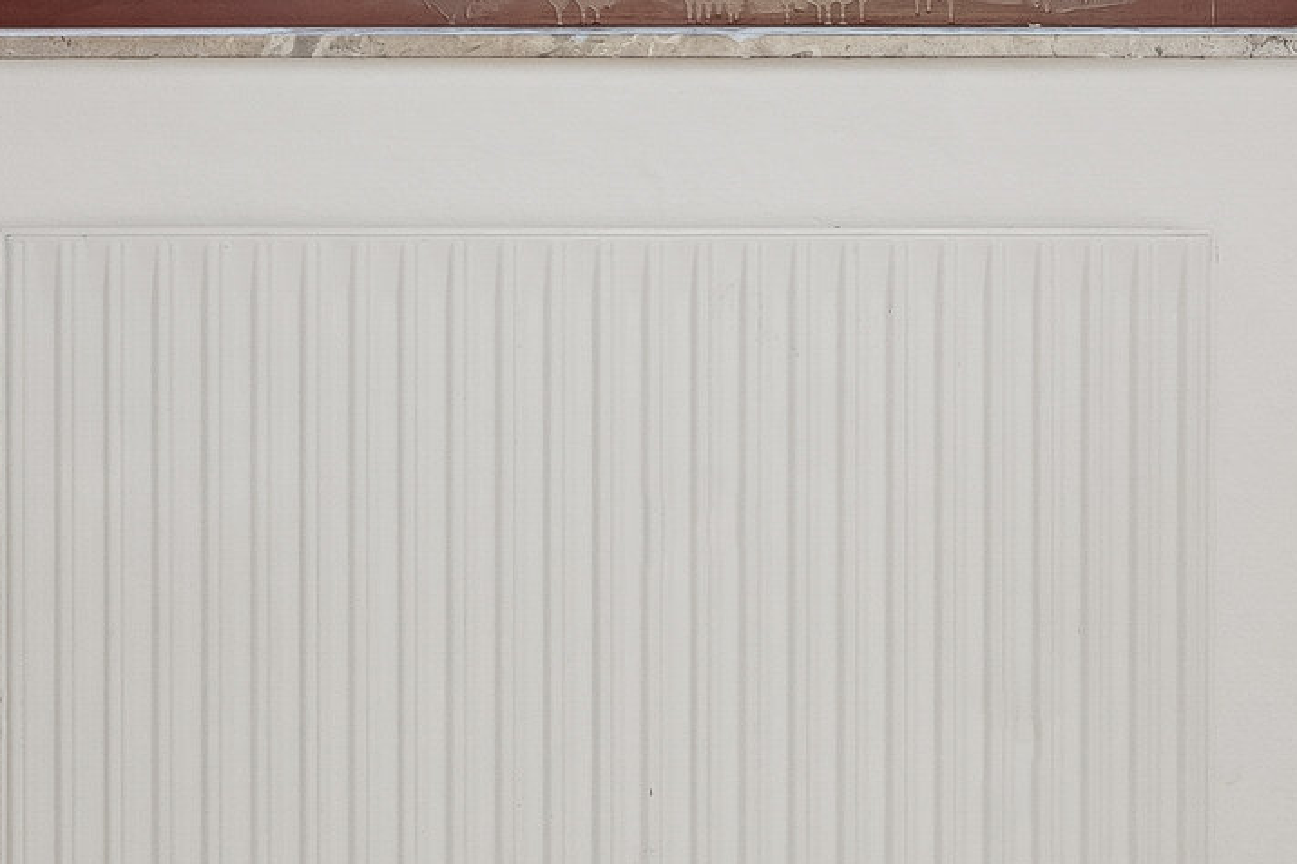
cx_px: 342
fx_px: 3170
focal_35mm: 88
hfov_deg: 22.9
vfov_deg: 15.1
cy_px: -101
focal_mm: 14
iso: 200
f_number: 8
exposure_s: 1/50
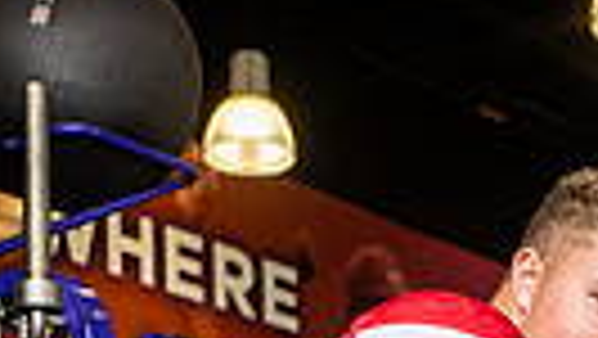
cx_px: 486
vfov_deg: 6.8
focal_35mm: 163
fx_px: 2586
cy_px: 951
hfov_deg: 13.1
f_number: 5.6
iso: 500
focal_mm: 46
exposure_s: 1/250
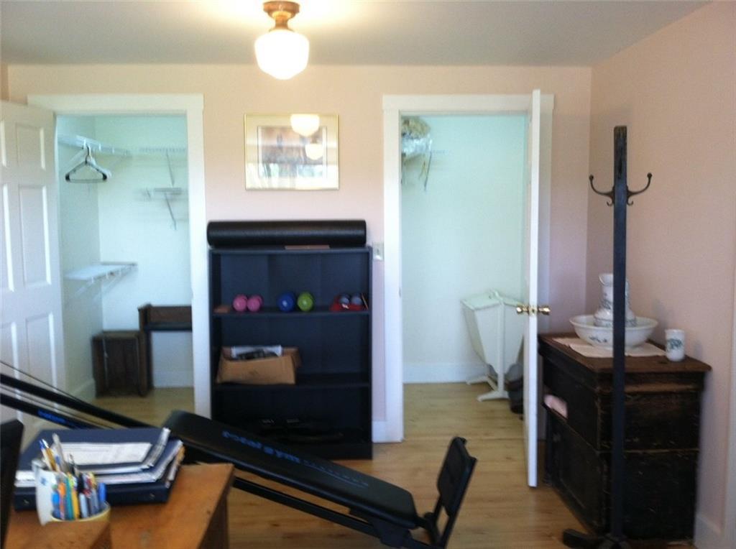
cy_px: 274
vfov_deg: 40.6
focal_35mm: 35
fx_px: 743
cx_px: 368
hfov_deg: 52.7
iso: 100
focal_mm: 3.85
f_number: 2.8
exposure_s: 1/15
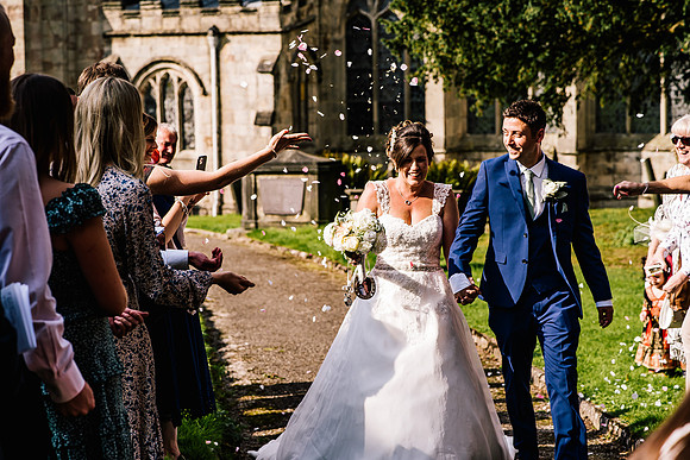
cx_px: 342
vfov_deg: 15.8
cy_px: 230
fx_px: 1657
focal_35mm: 86
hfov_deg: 23.5
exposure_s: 1/400
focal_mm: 85
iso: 64
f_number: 5
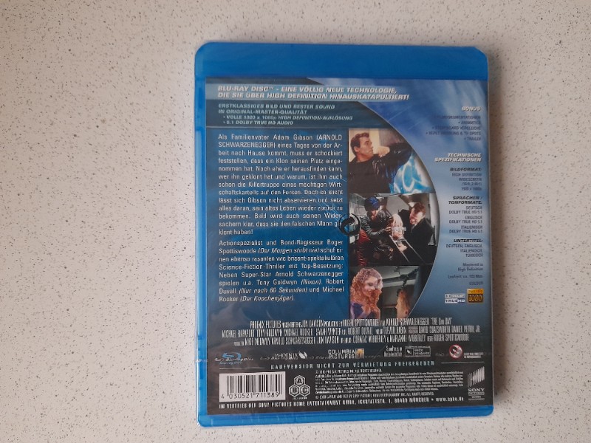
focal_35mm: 25
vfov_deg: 54.9
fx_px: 427
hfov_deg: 69.4
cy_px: 222
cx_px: 296
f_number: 2
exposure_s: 1/33
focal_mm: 4.6
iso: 400
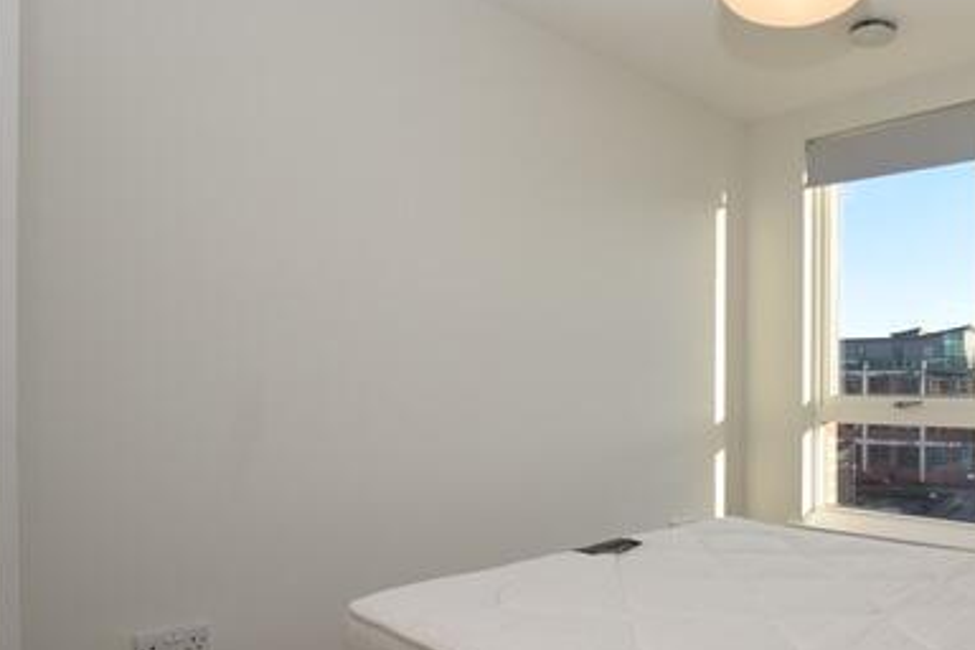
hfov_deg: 66.5
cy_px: 394
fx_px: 677
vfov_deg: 50.9
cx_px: 744
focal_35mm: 25
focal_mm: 10
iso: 140
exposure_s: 1/125
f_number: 5.6
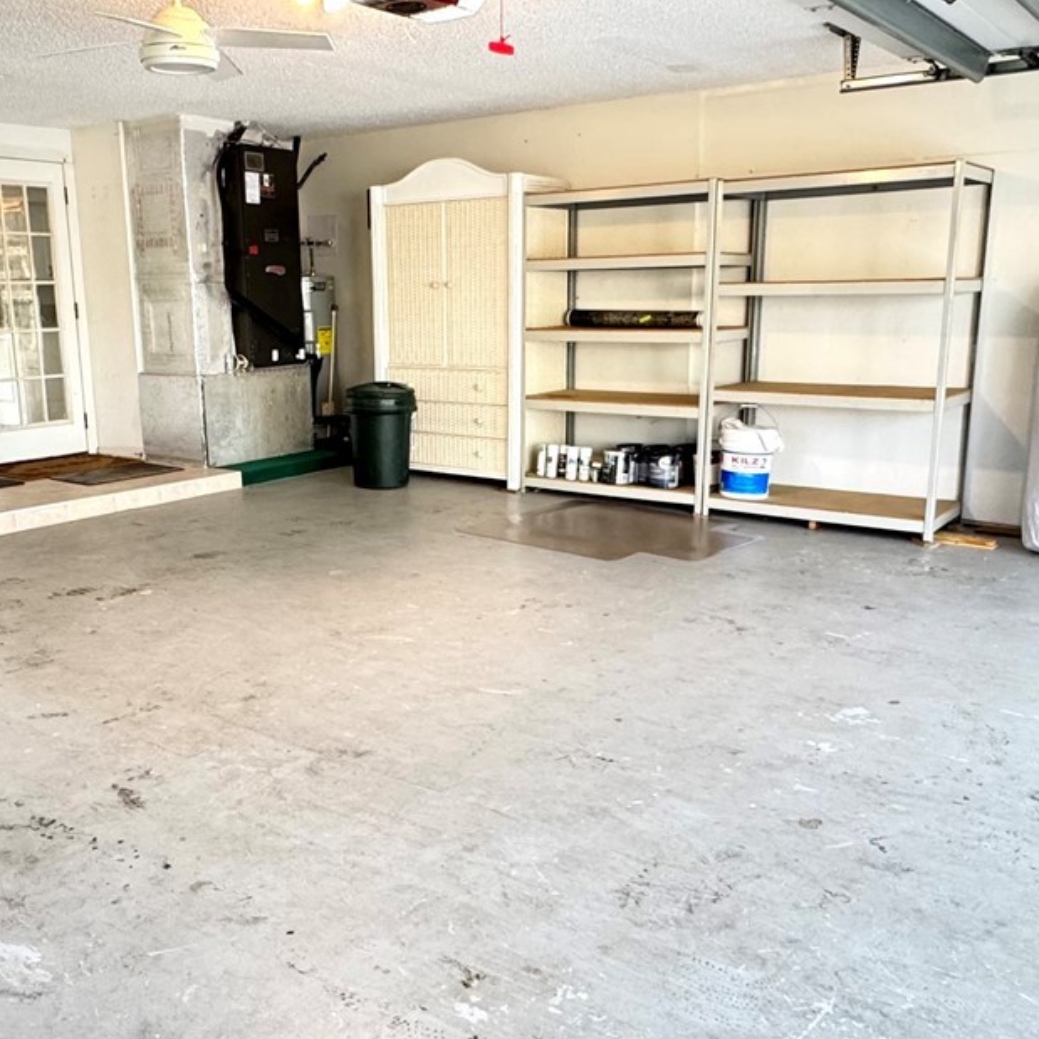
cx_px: 420
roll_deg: +1.5
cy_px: 540
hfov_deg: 50.8
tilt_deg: -12.4
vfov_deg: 51.1
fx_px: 1087
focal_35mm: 32
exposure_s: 1/60
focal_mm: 2.22
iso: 320
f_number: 2.2
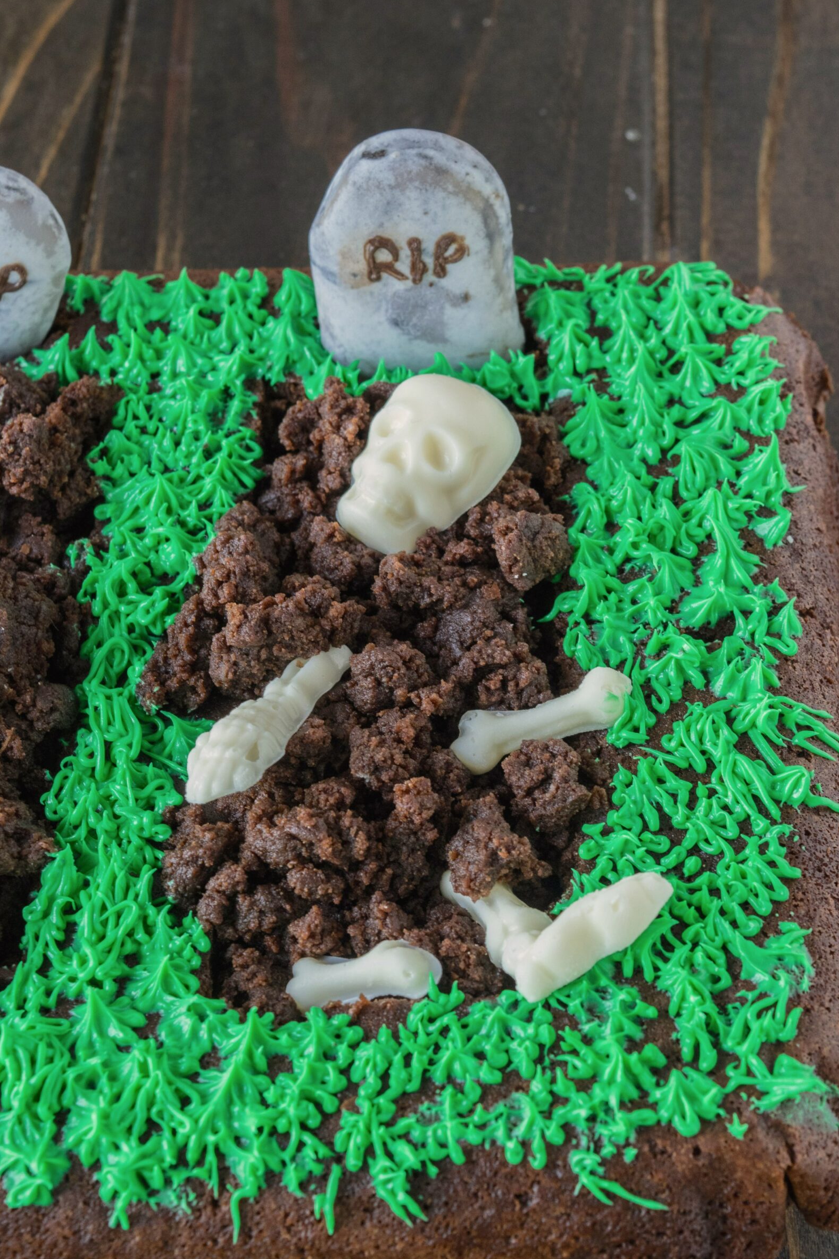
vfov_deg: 28.8
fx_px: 2447
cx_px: 417
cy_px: 627
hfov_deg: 19.5
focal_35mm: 70
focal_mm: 46
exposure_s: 1/20
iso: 800
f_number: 9
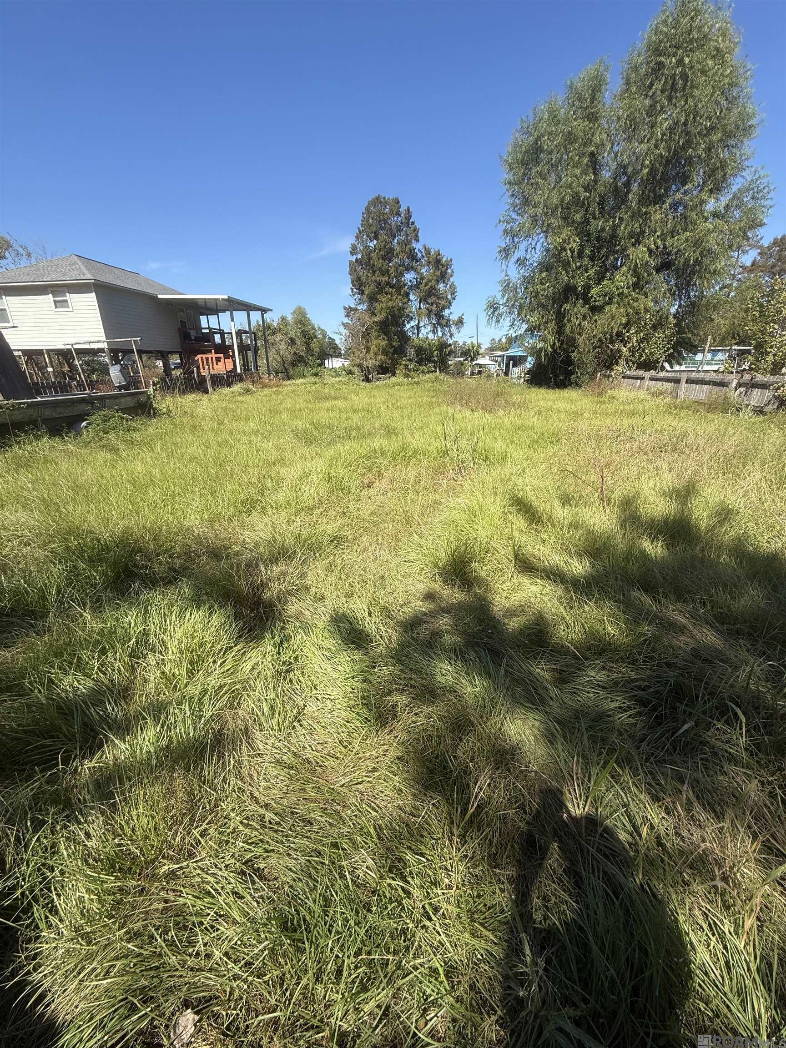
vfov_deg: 102.1
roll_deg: +0.6
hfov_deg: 85.7
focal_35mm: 14
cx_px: 393
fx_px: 424
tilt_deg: -19.6
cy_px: 524
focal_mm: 2.22
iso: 50
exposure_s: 1/1399
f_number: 2.2
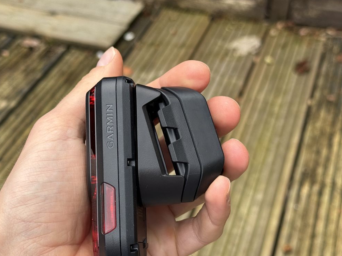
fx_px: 612
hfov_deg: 31.2
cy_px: 147
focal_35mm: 62
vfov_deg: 23.6
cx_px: 150
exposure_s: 1/390
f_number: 1.78
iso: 64
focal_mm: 6.76
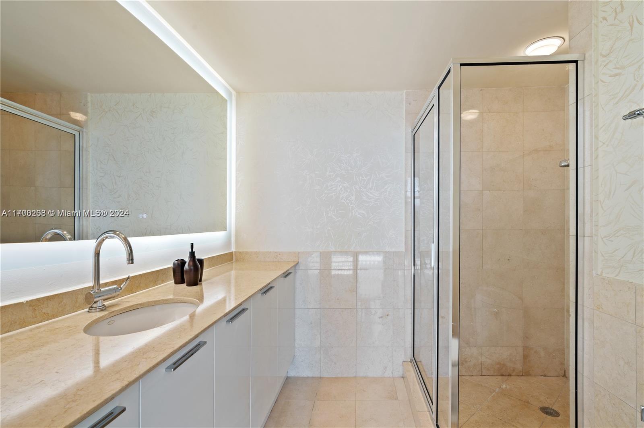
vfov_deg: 81.1
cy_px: 214
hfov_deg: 104.3
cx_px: 322
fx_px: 250
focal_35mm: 14
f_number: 8
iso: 200
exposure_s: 1/8
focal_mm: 14
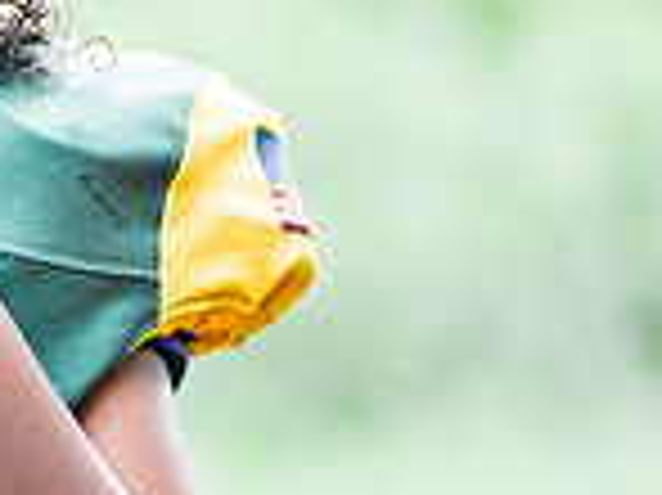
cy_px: 199
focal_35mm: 267
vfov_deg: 5.6
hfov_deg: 7.3
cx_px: -276
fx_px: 5102
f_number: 1.2
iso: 320
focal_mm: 50
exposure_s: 1/800
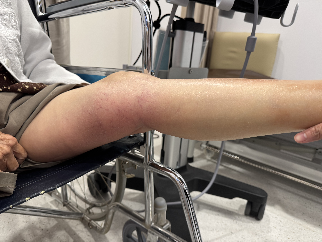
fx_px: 223
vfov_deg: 56.8
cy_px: 121
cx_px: 161
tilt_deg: -18.3
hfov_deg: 71.6
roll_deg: -4.4
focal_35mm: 24
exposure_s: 1/100
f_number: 1.78
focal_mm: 6.76
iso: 160
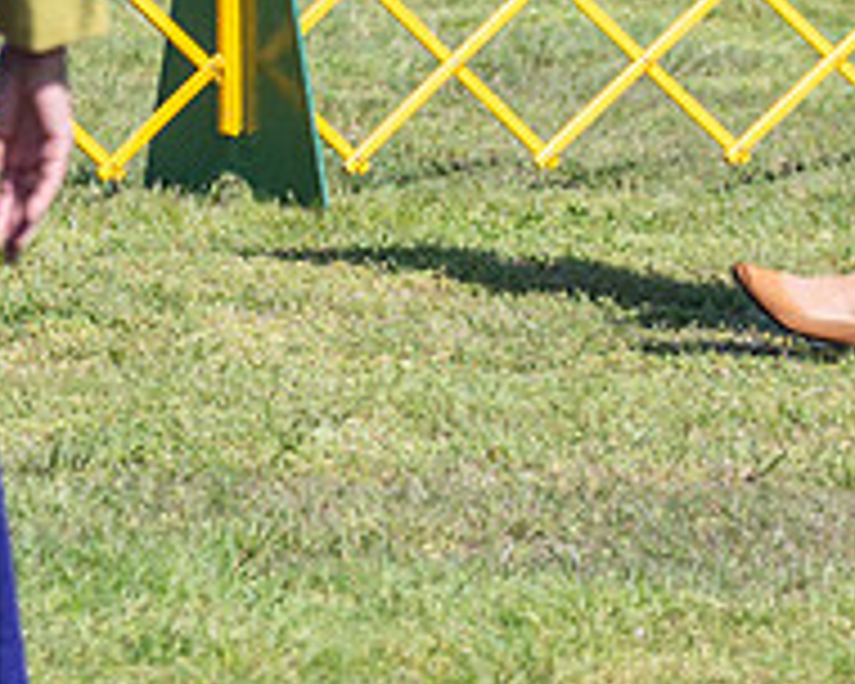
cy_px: -238
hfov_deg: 3.3
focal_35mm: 587
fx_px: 14854
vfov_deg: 2.6
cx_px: 828
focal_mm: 176
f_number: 6.3
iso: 320
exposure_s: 1/1250
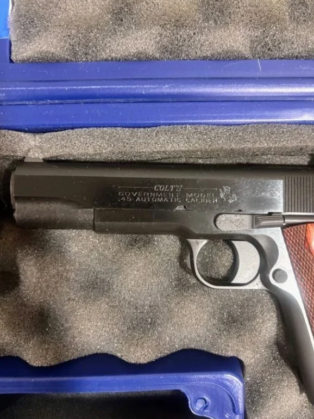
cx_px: 154
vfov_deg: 65.3
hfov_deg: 51.4
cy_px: 204
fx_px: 326
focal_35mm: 27
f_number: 1.6
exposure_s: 1/40
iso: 640
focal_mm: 5.96
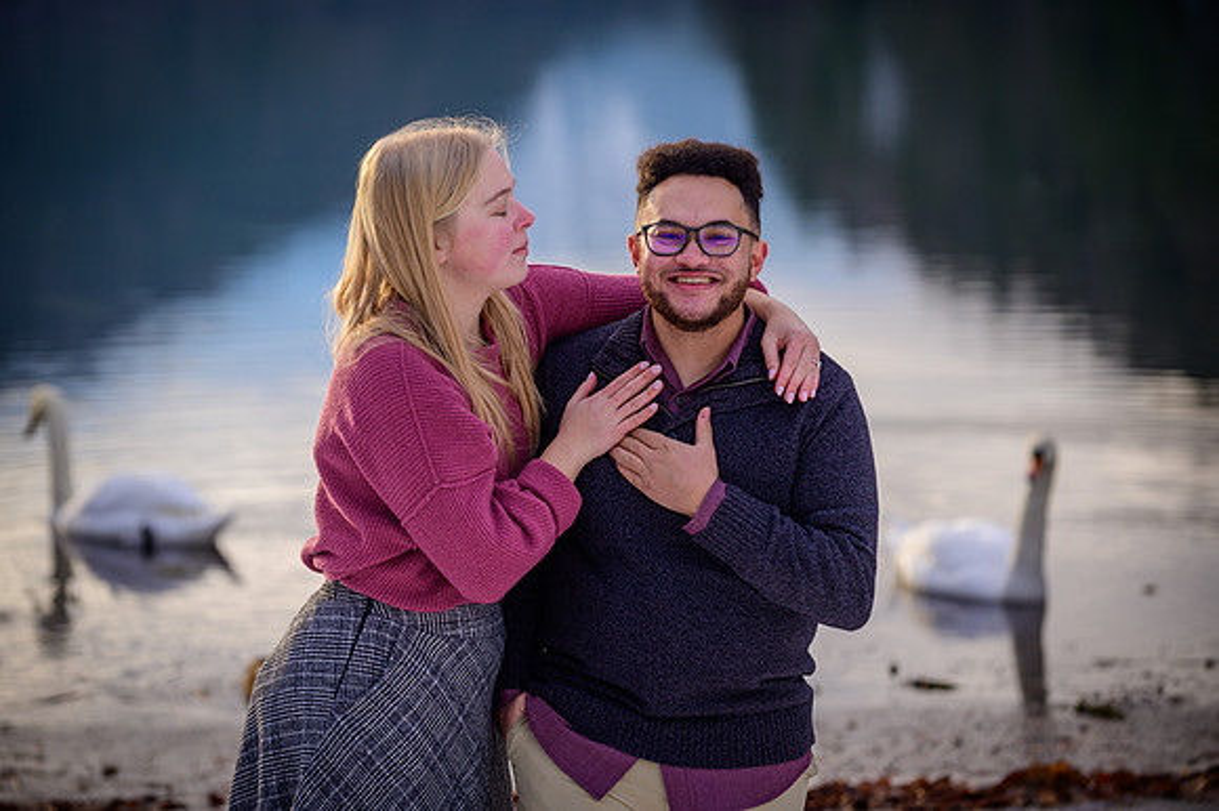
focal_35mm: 130
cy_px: 406
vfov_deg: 10.5
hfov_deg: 15.8
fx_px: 4399
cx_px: 610
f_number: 4
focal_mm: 130
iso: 250
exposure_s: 1/640
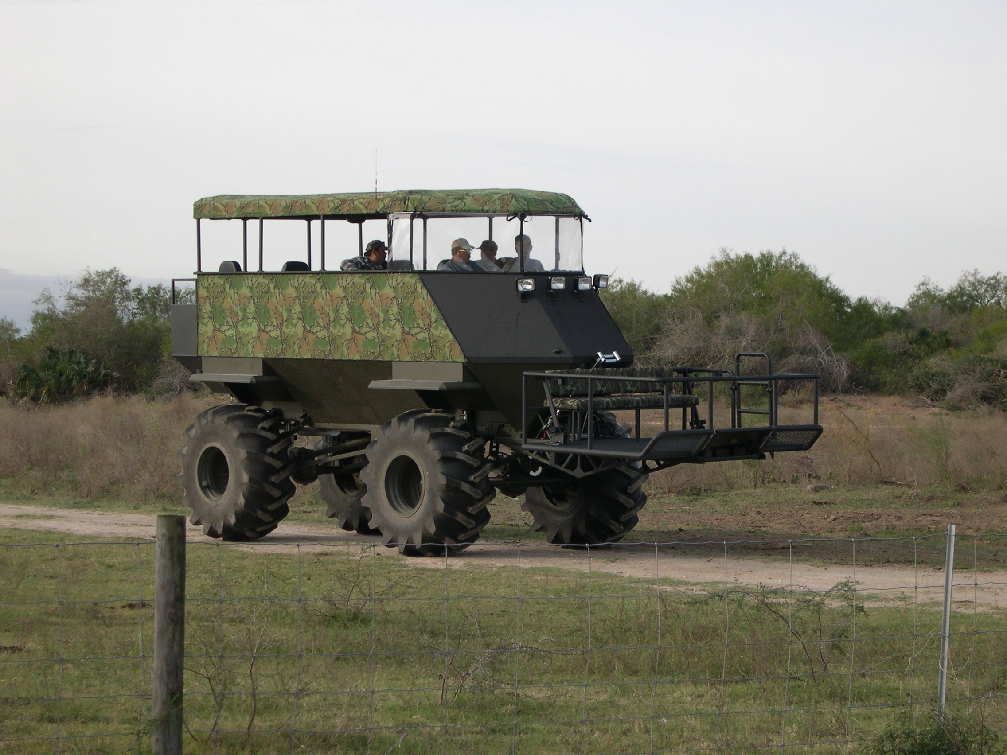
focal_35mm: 102
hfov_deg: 19.3
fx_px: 2967
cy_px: 378
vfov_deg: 14.5
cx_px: 504
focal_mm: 21.6
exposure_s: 1/273
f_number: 4.8
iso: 100
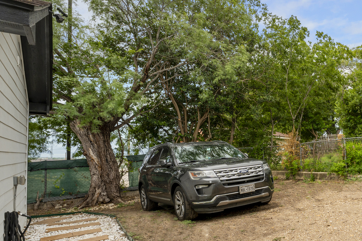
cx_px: 354
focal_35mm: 28
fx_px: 282
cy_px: 137
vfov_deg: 46.3
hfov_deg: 53.1
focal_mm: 14
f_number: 11
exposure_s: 1/20
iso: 200
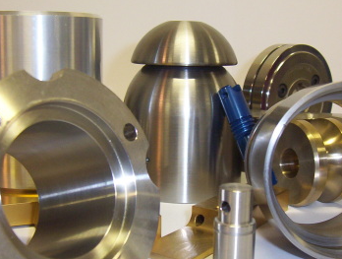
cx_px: 184
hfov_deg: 36.1
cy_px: 141
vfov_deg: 27.6
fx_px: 525
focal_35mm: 53
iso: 140
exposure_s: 1/30
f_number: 2.76
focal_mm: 5.54
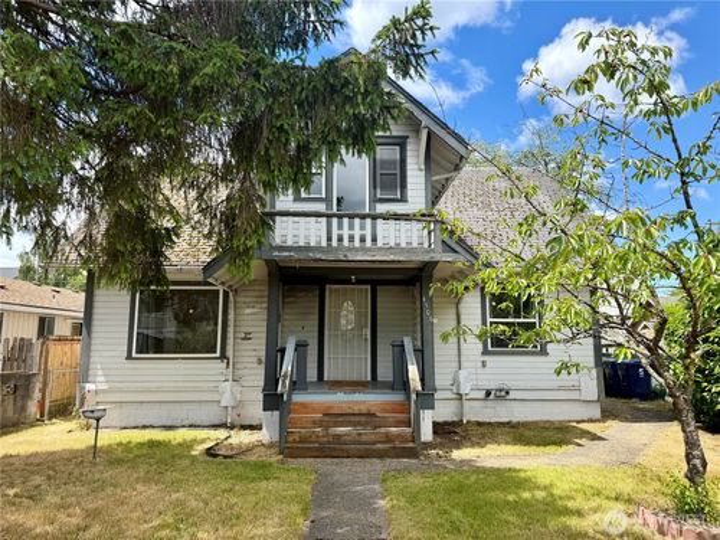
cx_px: 360
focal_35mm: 24
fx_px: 499
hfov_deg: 71.6
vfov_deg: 56.8
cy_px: 270
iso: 80
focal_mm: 6.76
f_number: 1.78
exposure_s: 1/2169
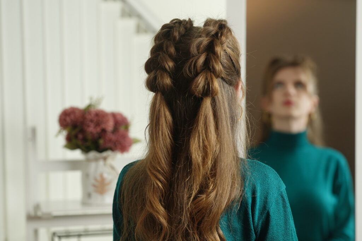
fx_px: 1358
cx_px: 181
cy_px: 120
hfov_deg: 15.2
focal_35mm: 135
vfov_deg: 10.2
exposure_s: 1/200
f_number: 3.5
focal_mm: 135
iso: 500
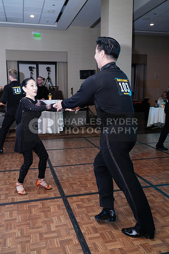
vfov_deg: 58.7
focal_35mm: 32
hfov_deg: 41.1
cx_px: 84
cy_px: 127
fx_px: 225
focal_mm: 32
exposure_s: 1/200
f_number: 5
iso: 4000
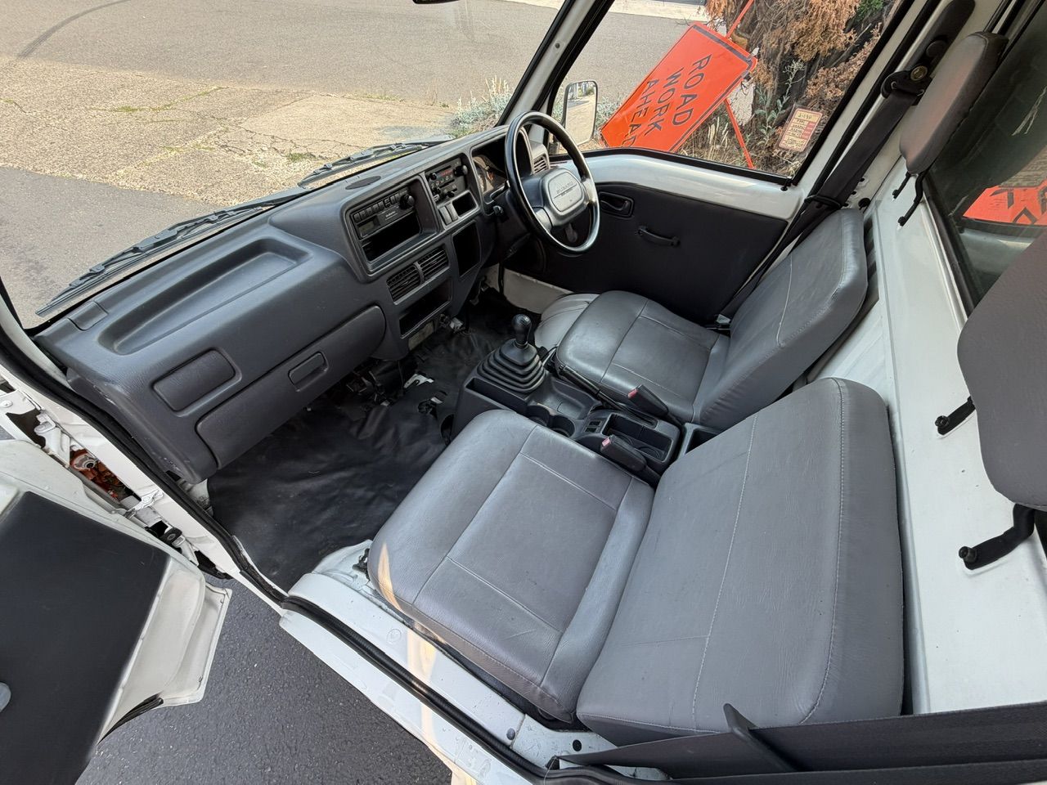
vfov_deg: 85.7
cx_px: 524
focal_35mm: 14
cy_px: 392
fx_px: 423
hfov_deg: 102.1
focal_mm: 2.22
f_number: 2.2
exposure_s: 1/134
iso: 40
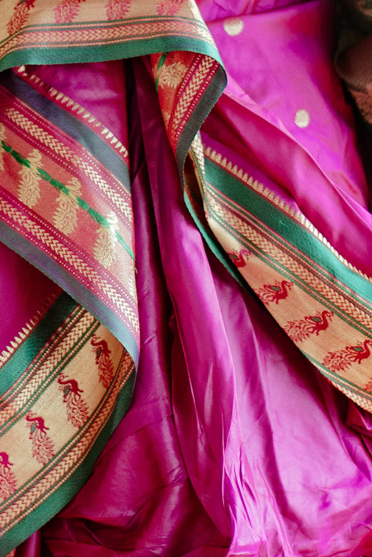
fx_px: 6570
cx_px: -228
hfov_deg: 3.2
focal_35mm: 424
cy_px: -253
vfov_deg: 4.8
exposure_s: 1/500
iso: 160
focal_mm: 85
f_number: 1.4
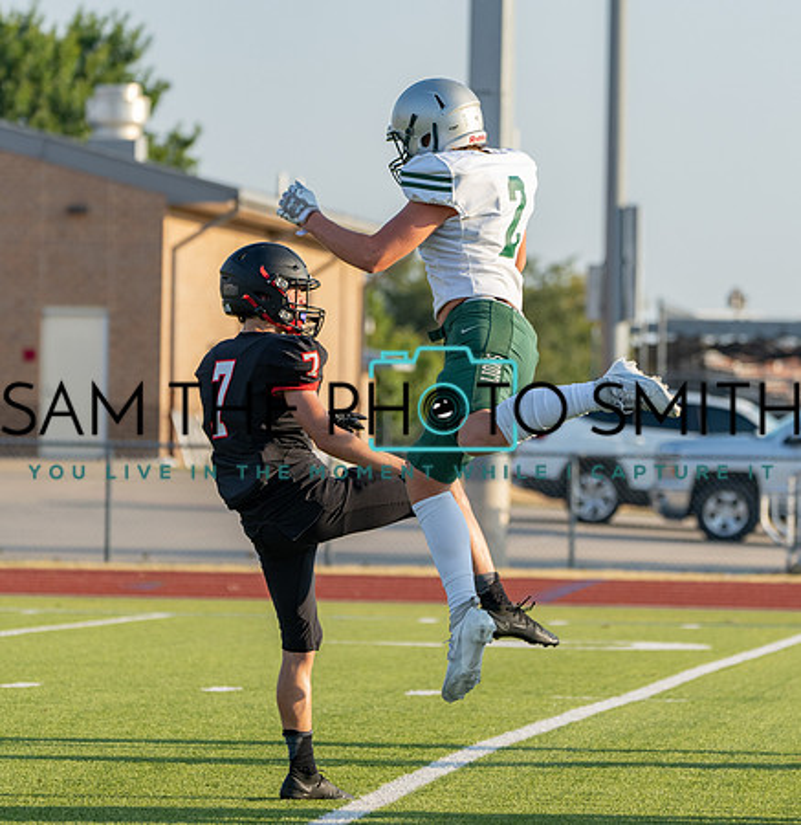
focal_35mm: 272
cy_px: 422
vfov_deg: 6.5
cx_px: 451
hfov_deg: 6.3
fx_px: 7237
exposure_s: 1/1250
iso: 500
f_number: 5.6
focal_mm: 206
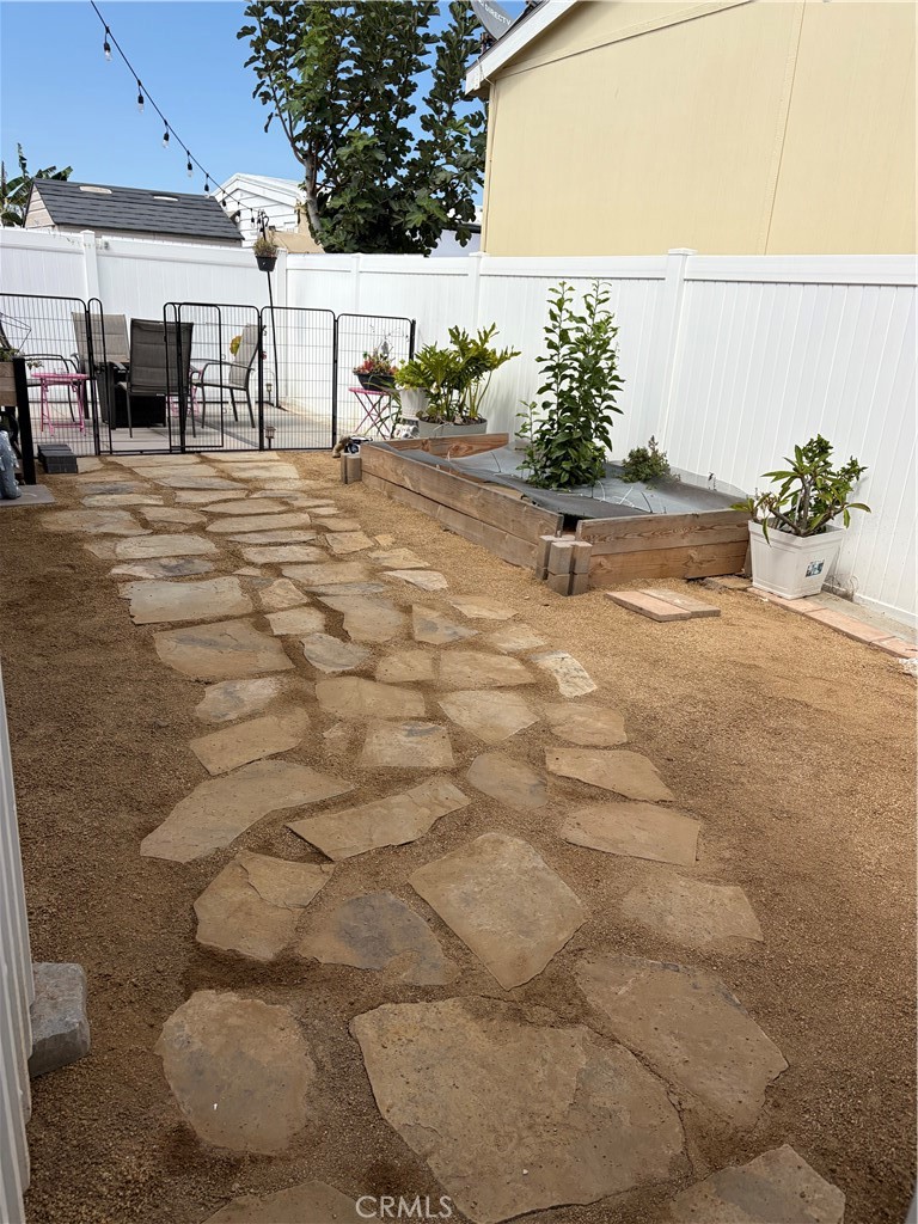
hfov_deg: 53.1
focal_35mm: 26
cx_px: 459
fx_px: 919
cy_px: 612
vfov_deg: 67.3
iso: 64
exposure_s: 1/5814
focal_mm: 5.96
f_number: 1.6
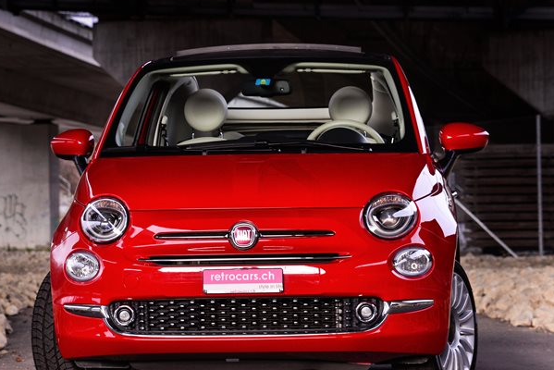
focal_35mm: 176
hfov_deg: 11.7
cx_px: 254
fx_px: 2710
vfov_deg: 7.8
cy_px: 163
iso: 250
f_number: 8
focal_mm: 110
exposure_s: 1/100
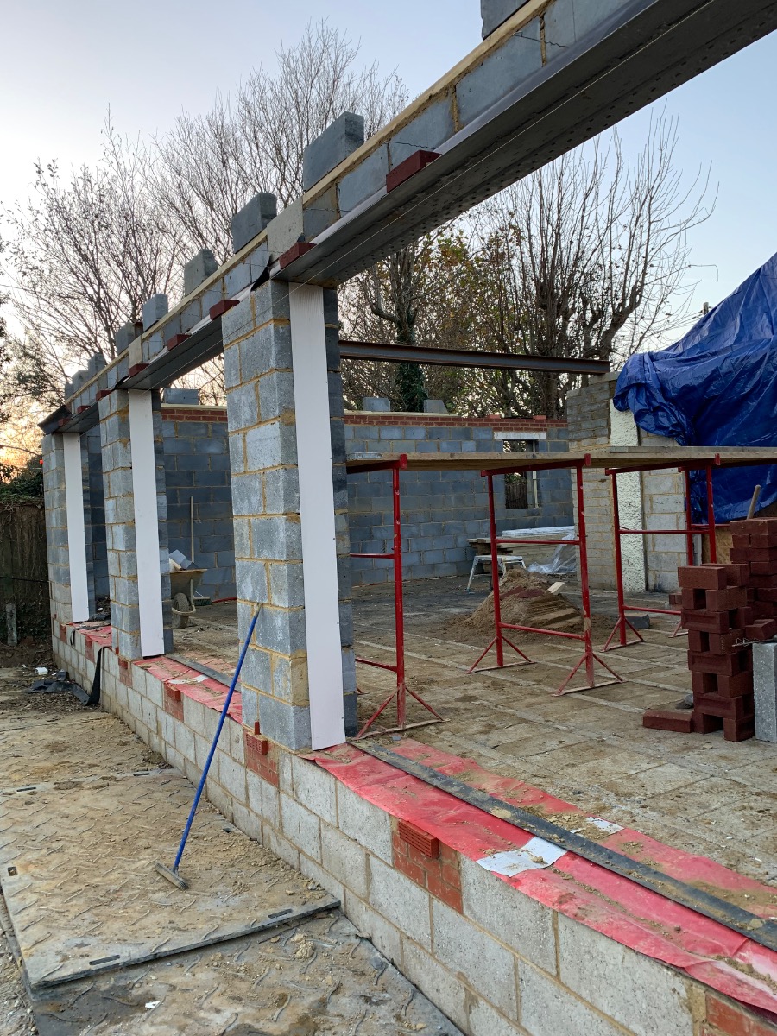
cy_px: 518
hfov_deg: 53.1
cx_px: 388
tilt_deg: -1.3
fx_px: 778
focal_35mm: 26
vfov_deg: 67.3
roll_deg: +4.5
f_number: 1.8
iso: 50
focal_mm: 4.25
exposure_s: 1/121
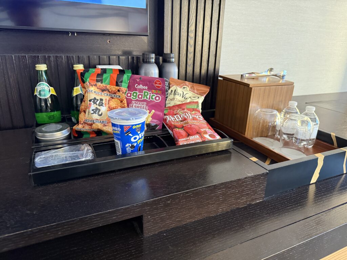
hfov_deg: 71.6
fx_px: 241
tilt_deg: -19.1
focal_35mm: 24
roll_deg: -1.4
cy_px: 130
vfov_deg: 56.8
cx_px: 174
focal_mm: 6.76
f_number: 1.78
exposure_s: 1/60
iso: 800
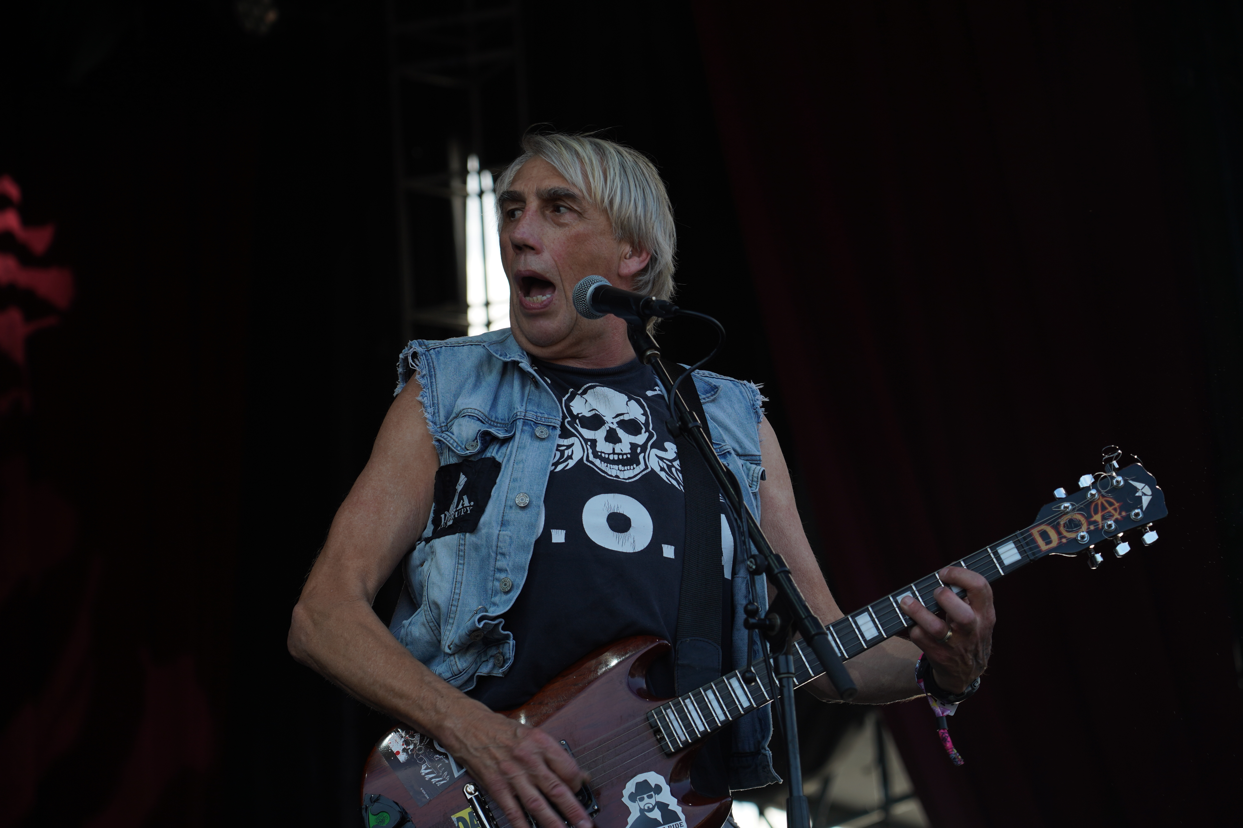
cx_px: 622
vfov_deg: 13.0
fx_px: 3625
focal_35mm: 105
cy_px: 414
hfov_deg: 19.5
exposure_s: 1/320
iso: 100
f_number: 5
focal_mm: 105
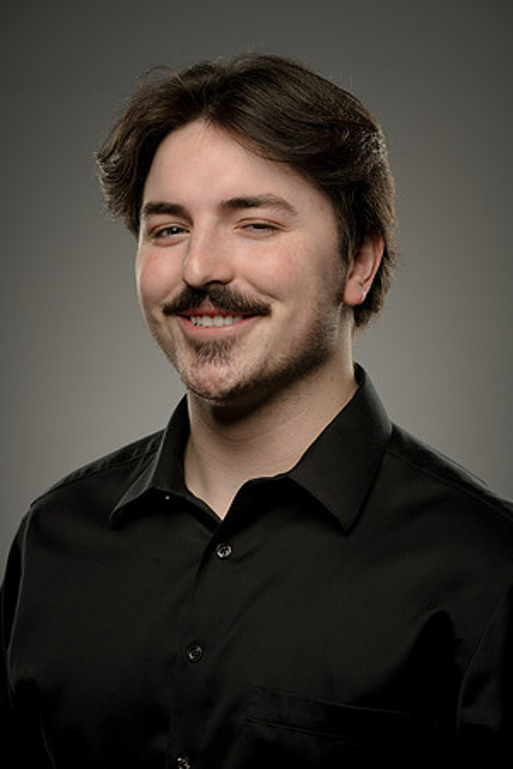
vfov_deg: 19.5
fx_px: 2244
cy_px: 384
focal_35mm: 105
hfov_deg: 13.0
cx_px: 256
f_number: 8
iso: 100
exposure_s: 1/250
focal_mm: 105
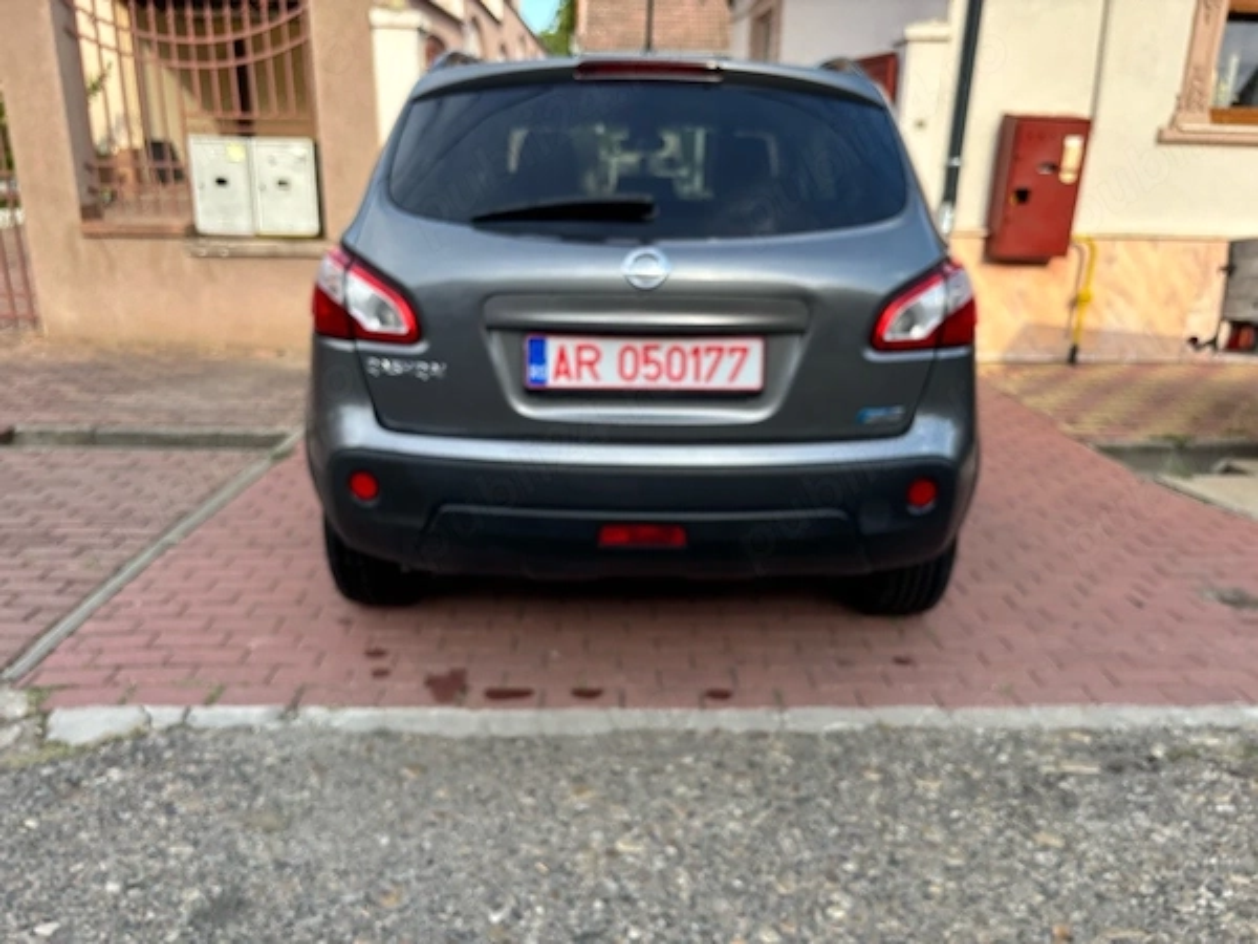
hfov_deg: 67.3
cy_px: 472
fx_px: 945
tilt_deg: -18.5
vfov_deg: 53.1
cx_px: 629
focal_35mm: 26
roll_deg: -1.7
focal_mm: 5.96
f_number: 1.6
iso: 50
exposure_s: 1/615
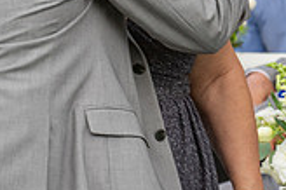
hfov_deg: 3.6
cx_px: 66
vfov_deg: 2.4
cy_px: -92
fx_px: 4500
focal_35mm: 567
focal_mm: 160
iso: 400
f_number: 6.3
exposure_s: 1/250
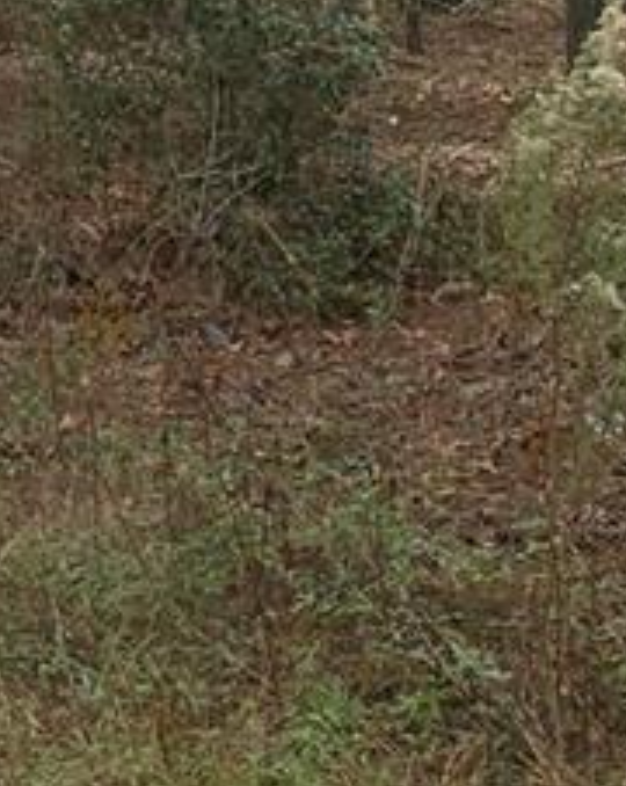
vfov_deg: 13.2
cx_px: -623
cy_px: -501
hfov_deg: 10.5
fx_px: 3135
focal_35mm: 135
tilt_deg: +5.7
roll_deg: -1.4
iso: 25
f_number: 1.8
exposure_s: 1/1235
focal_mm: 4.25
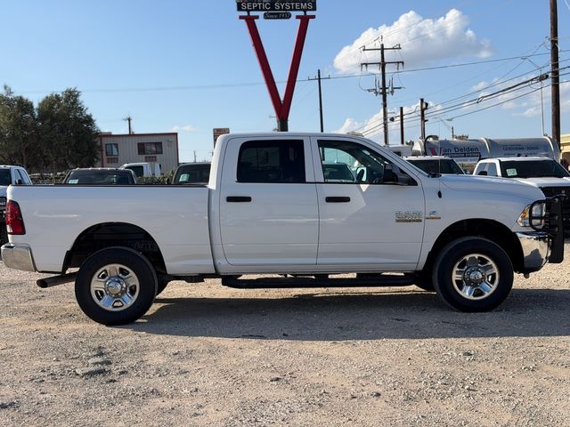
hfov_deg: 39.7
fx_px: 790
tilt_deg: -2.2
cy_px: 214
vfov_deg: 30.3
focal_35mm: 48
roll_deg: +2.7
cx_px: 285
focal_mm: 6.76
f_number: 1.78
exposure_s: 1/4587
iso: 64
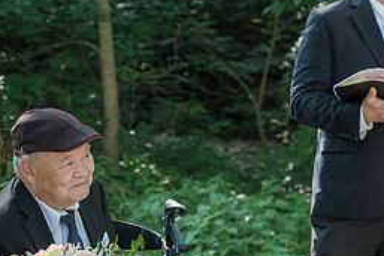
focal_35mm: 158
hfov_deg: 12.9
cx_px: 25
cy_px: 219
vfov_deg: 8.7
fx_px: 1684
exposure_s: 1/320
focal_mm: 70
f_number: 4
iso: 1000
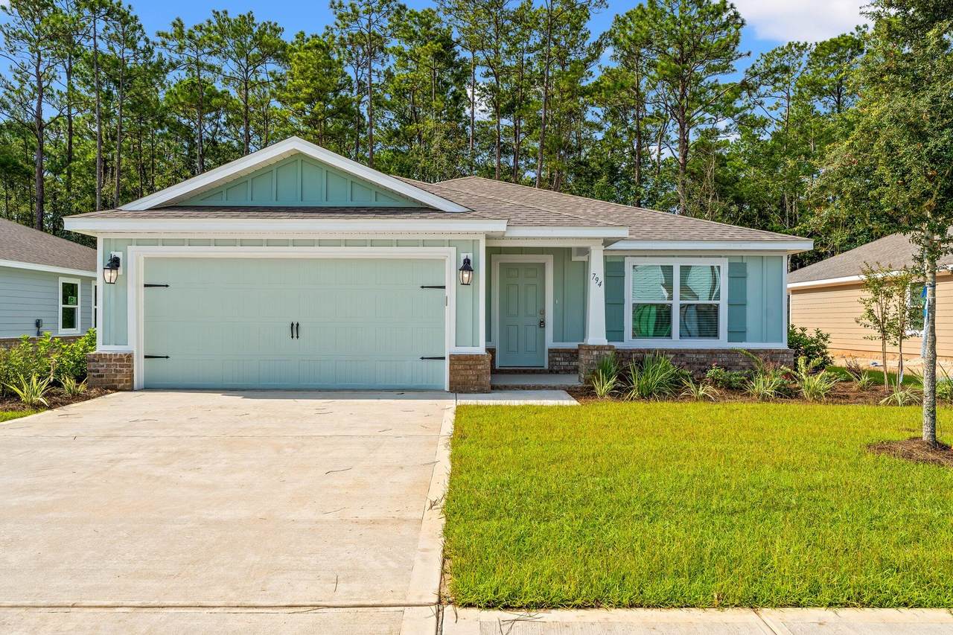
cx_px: 476
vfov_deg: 53.1
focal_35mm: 24
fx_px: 635
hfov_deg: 73.8
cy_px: 318
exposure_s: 1/320
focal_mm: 24
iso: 125
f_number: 9
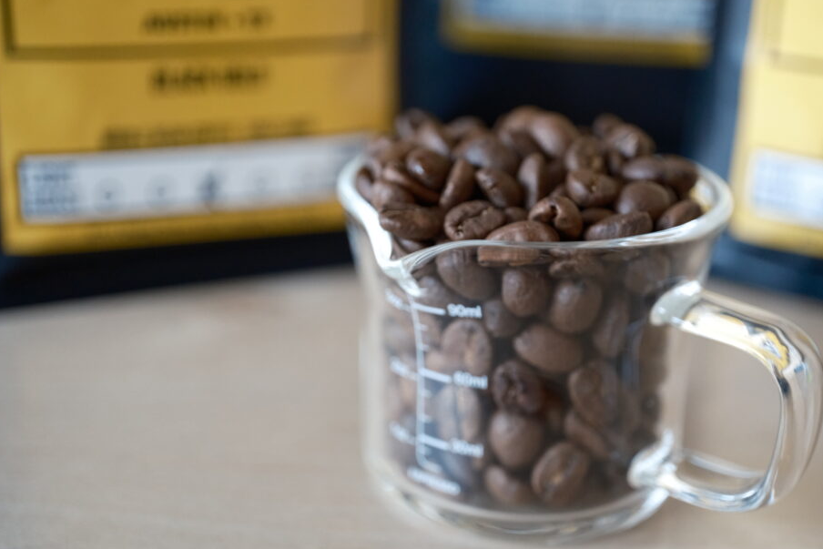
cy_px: 285
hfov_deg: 38.9
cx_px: 443
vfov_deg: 26.5
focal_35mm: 51
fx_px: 1166
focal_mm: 30
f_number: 2.8
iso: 2000
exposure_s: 1/85
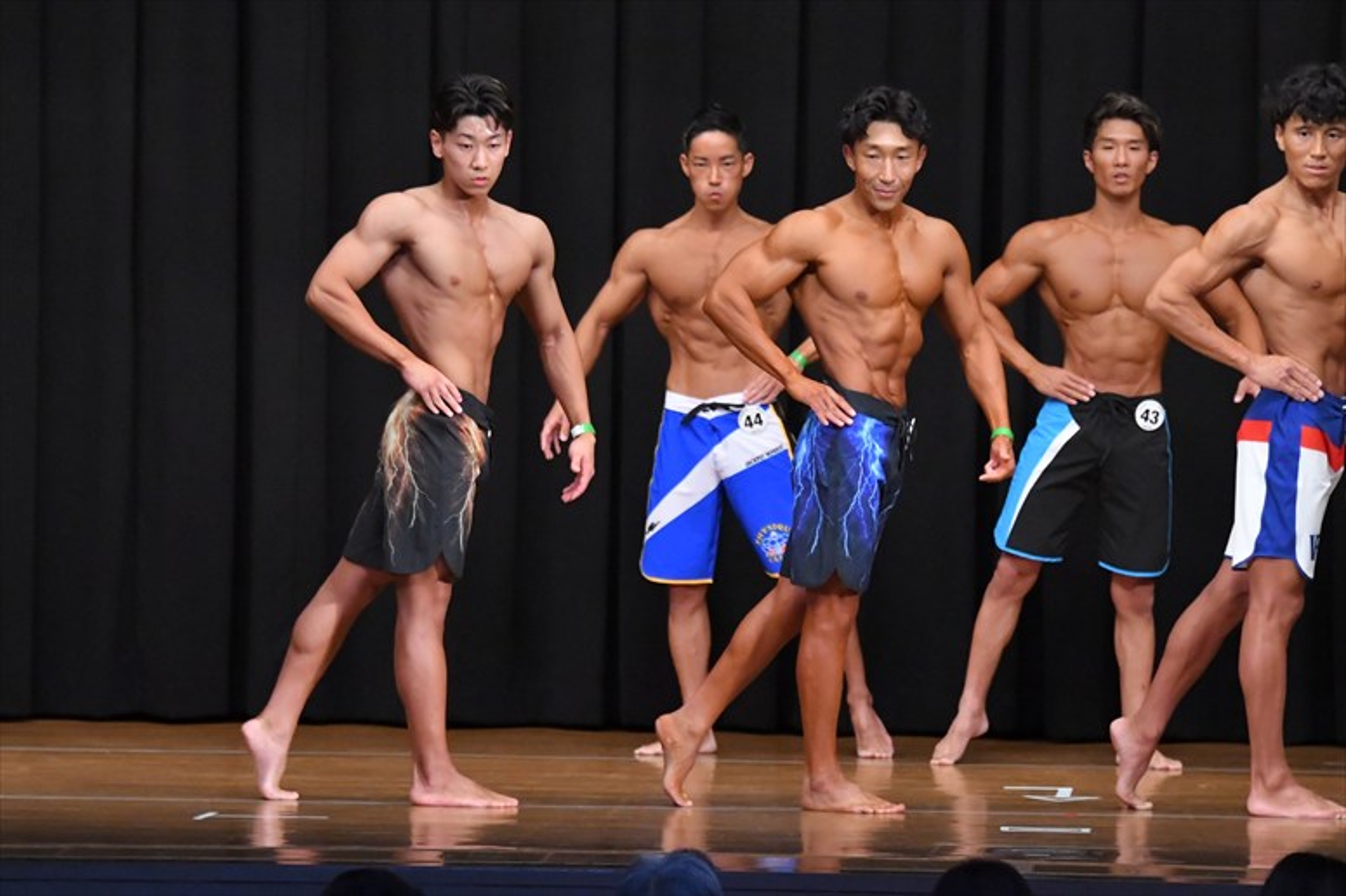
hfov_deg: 9.2
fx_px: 8409
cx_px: 673
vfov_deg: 6.1
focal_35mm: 225
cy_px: 448
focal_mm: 150
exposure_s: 1/400
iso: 8000
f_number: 5.6
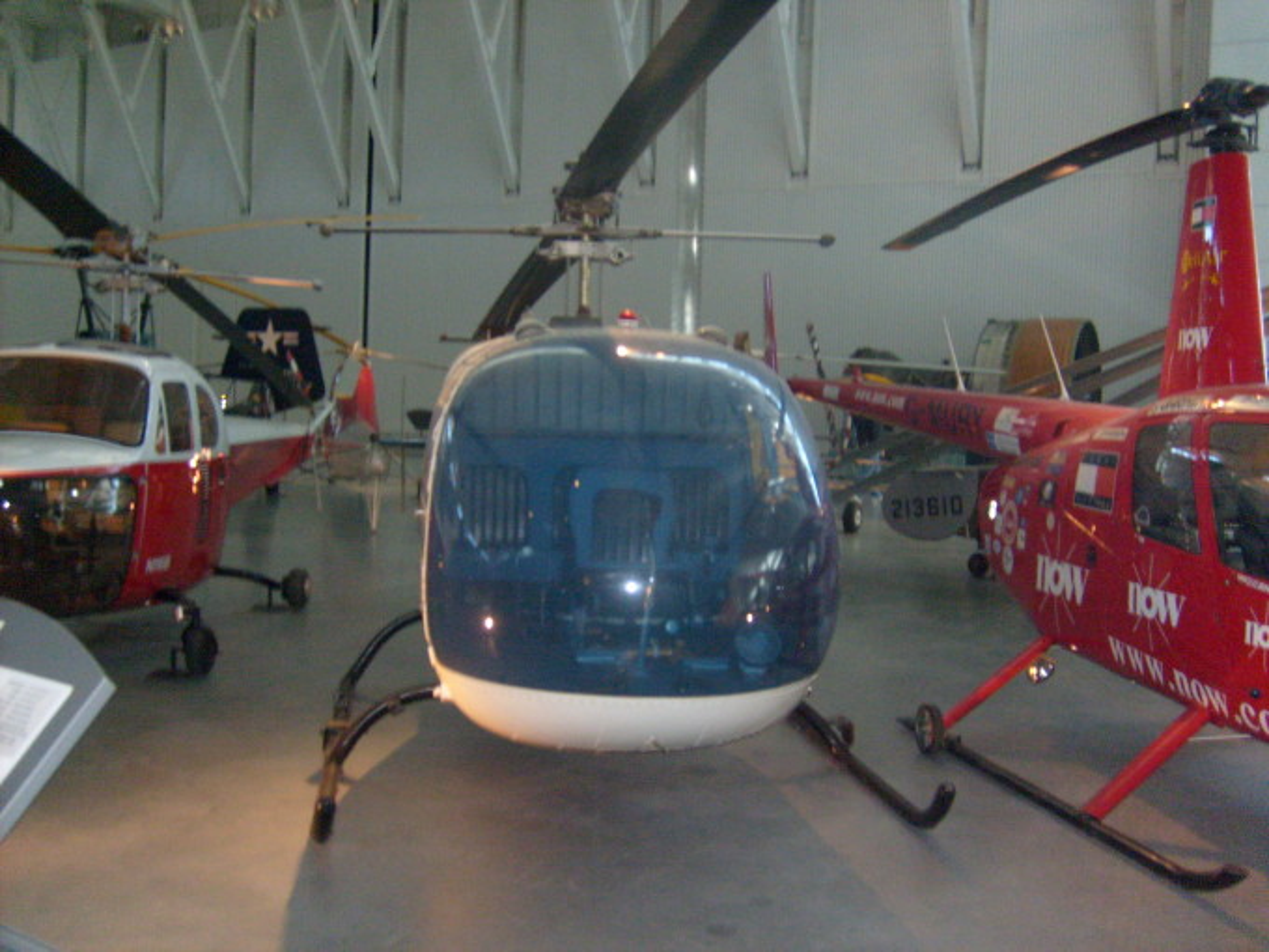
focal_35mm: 35
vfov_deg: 40.7
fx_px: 1283
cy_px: 476
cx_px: 634
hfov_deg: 52.6
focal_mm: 5.8
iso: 200
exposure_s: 1/45
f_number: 2.8
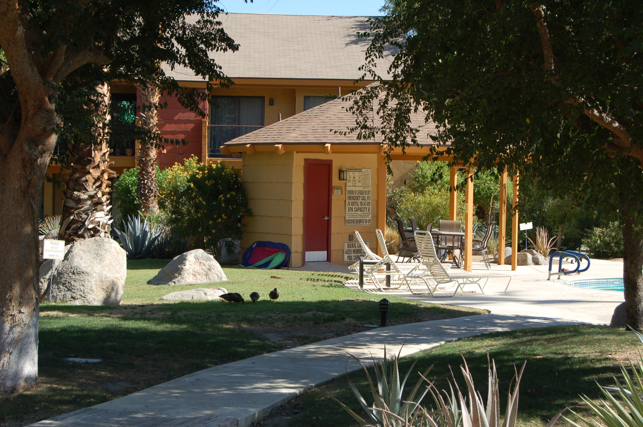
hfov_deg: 27.0
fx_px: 1338
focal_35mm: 75
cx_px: 322
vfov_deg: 18.1
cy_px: 214
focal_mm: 50
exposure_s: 1/250
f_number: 8
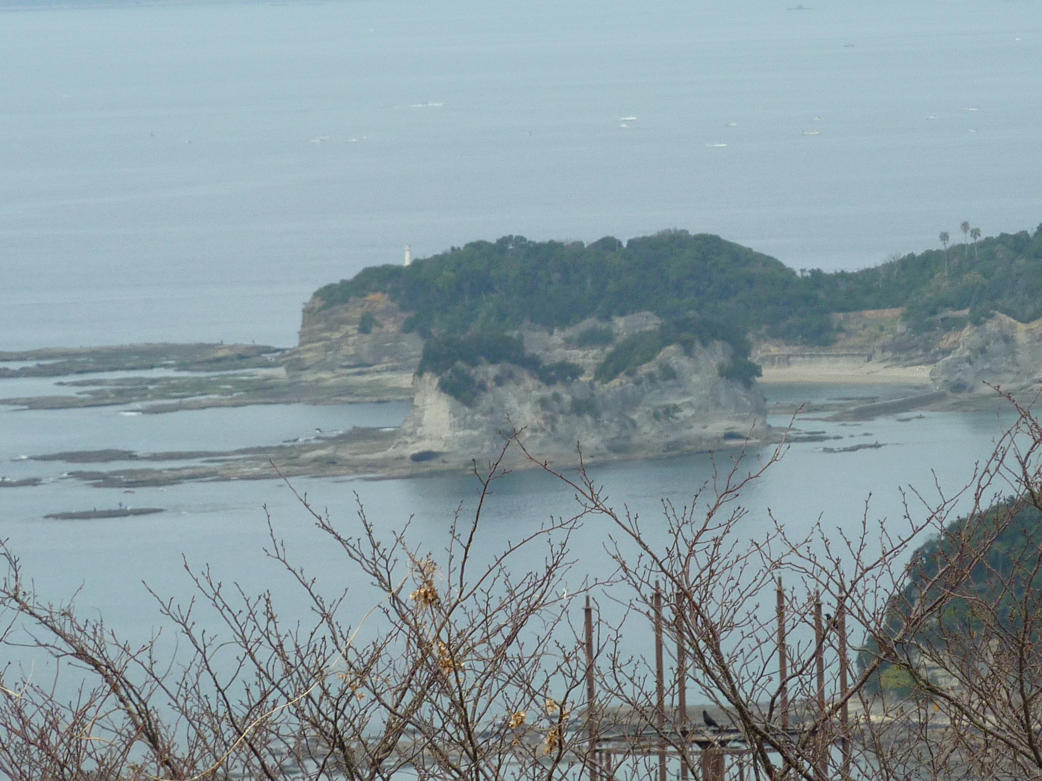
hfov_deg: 6.0
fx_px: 9873
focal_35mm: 328
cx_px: 521
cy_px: 390
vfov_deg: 4.5
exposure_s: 1/500
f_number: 4.5
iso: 100
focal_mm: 29.9
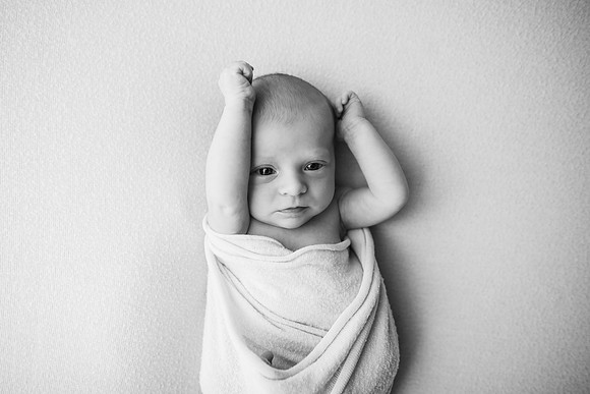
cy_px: 197
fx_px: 393
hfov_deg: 73.7
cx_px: 295
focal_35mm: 24
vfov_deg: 53.2
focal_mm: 24
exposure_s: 1/200
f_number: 2.8
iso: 100
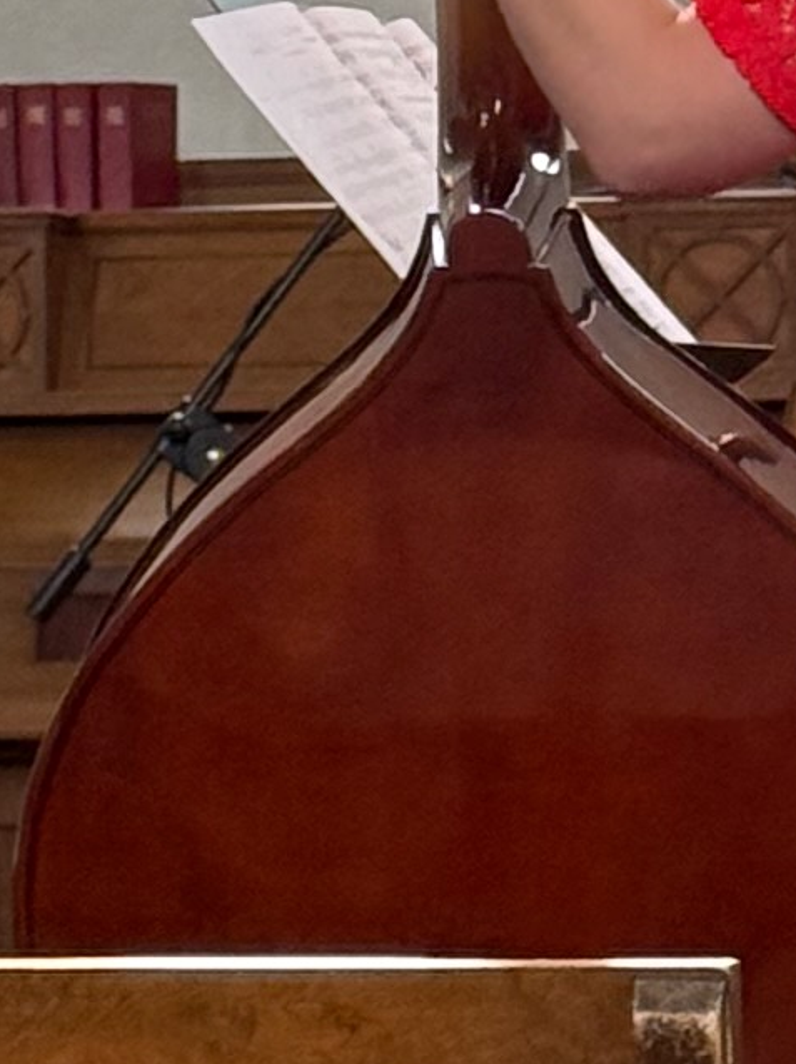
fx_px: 9330
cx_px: 1021
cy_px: 307
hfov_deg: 4.9
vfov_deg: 6.5
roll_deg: +1.3
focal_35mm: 304
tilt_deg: +0.8
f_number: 1.78
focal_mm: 6.76
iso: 250
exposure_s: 1/50
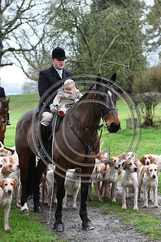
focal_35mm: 85
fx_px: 571
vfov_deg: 23.9
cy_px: 121
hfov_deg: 16.1
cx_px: 80
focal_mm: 85
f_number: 3.5
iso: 3200
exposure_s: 1/1250
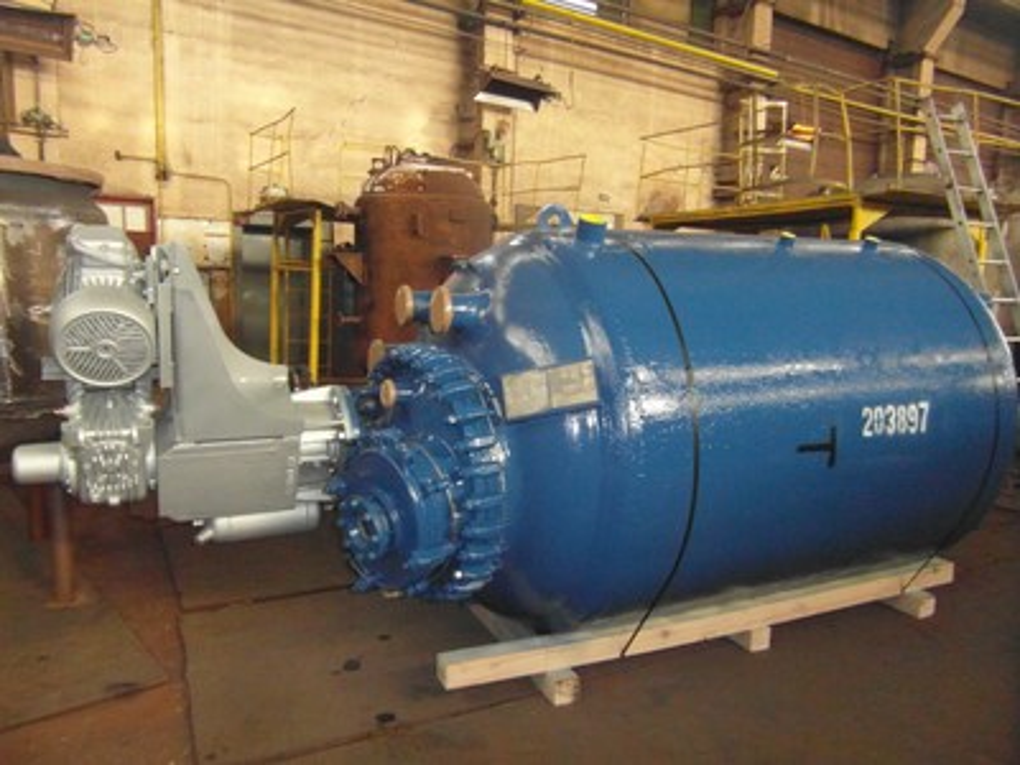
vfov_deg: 56.8
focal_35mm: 24
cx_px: 510
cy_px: 382
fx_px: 707
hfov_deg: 71.6
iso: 640
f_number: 3.2
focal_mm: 4
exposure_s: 1/30
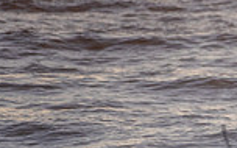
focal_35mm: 2383
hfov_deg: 0.9
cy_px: 151
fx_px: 15392
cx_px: 284
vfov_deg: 0.6
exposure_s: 1/500
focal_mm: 500
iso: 250
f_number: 5.6
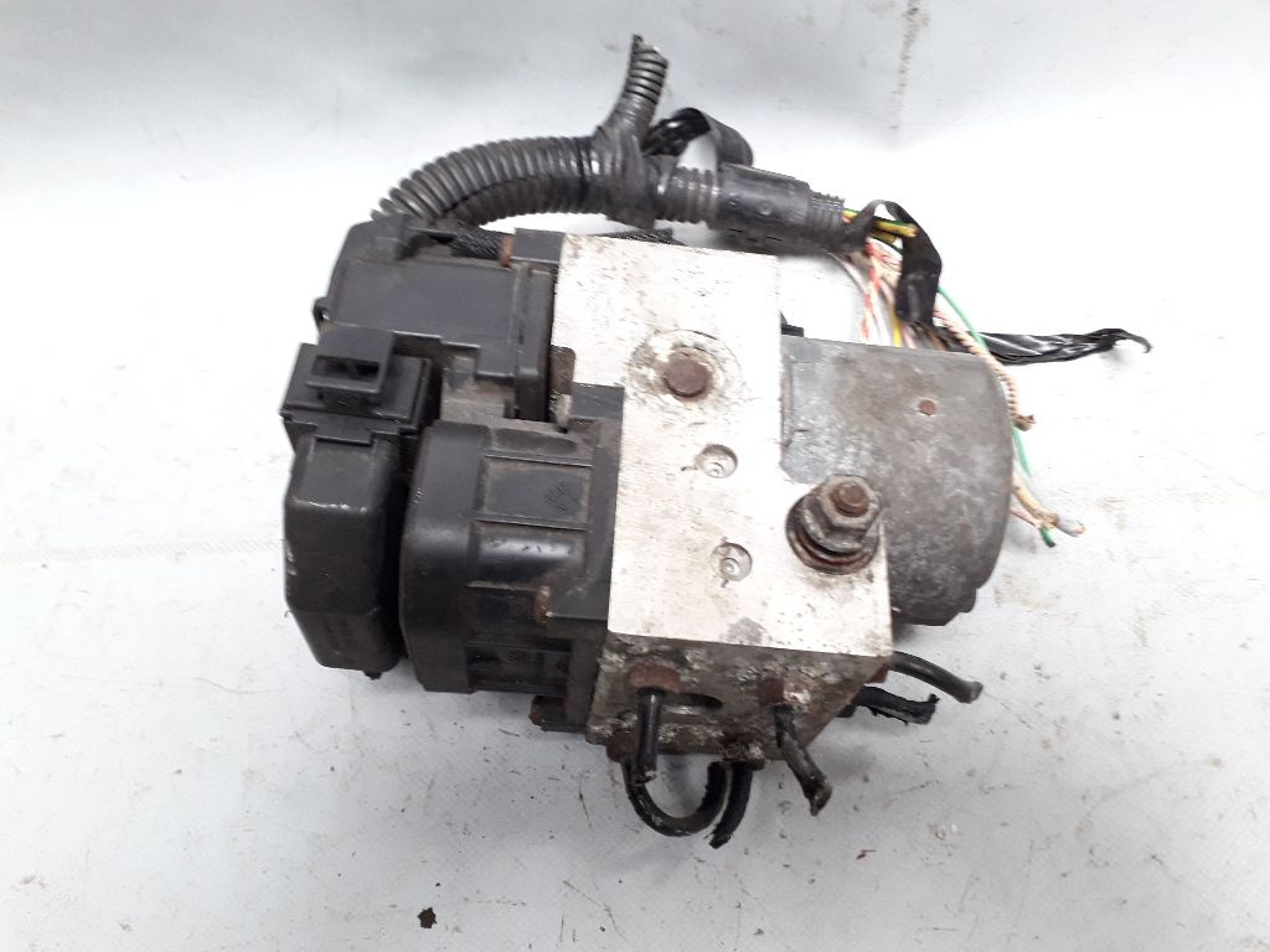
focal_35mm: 27
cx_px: 635
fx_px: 991
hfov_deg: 65.3
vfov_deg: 51.4
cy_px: 476
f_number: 1.9
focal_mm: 3.6
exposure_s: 1/25
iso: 160
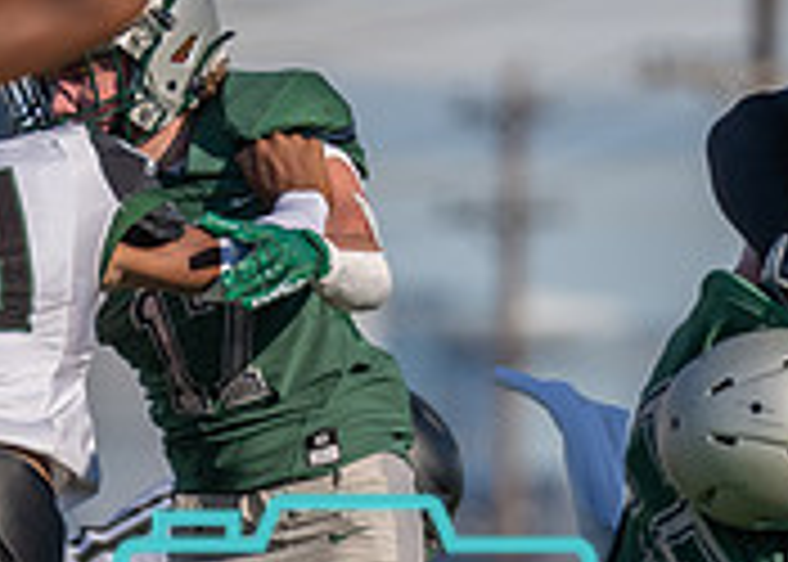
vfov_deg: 1.8
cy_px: 828
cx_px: 381
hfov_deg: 2.6
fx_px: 17479
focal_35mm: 781
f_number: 2.8
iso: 100
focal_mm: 200
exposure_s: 1/3200
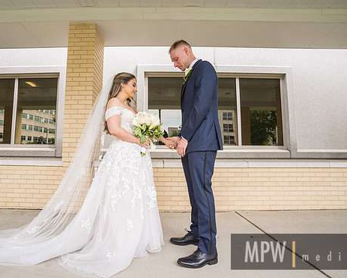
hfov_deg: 79.9
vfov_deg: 68.1
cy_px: 136
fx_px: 205
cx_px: 148
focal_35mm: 20
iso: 100
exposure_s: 1/200
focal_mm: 17
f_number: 2.8
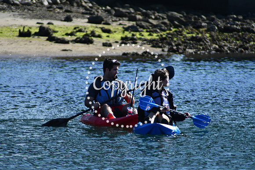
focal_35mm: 450
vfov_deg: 3.1
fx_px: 3188
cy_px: 85
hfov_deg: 4.6
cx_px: 128
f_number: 5.6
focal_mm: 300
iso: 200
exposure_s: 1/1000
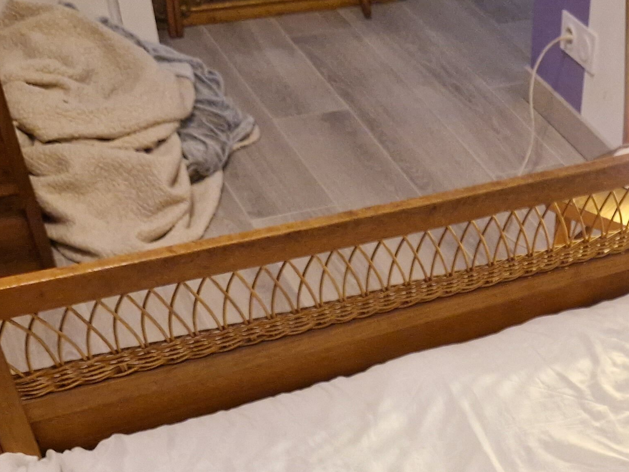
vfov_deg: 22.7
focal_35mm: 60
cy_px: 546
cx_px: 593
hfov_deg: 30.4
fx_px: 1090
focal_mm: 5.4
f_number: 1.8
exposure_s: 1/100
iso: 640
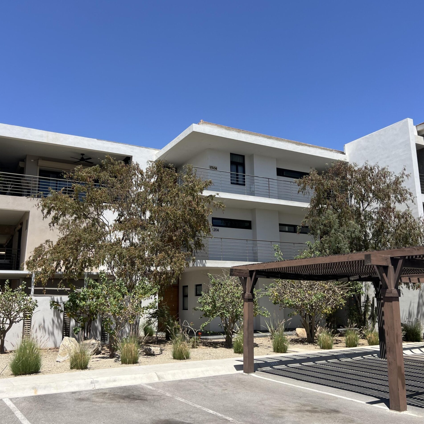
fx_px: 430
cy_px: 210
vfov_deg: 52.5
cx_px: 214
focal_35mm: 31
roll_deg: +1.1
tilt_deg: +10.9
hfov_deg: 52.5
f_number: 1.5
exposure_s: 1/3831
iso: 50
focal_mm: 5.7
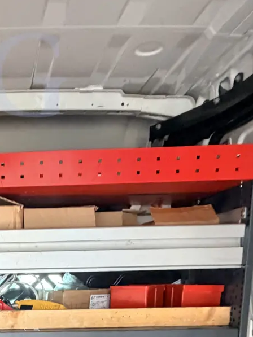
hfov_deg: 29.5
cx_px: -15
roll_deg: +3.0
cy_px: 358
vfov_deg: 36.5
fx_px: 438
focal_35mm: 45
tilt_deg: -14.6
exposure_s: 1/60
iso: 400
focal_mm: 2.22
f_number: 2.2
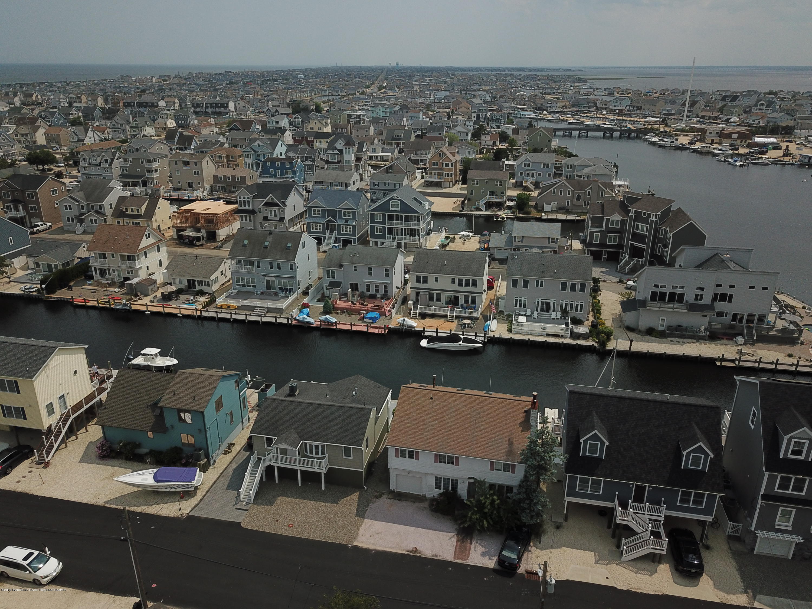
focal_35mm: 26
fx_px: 610
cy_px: 304
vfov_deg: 53.1
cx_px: 406
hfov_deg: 67.3
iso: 100
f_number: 2.2
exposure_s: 1/4115
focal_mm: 4.73
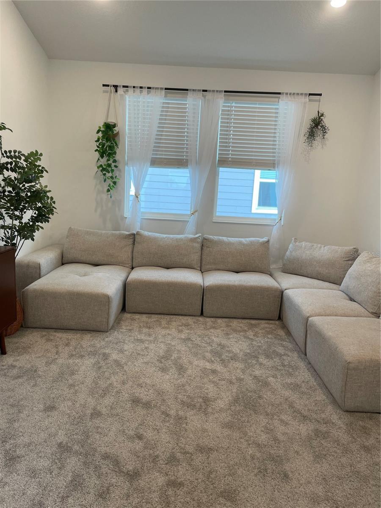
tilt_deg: -9.3
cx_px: 190
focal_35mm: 26
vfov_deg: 67.3
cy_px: 254
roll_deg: -2.4
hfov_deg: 53.1
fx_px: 382
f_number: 1.6
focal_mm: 4.2
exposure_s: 1/60
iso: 80
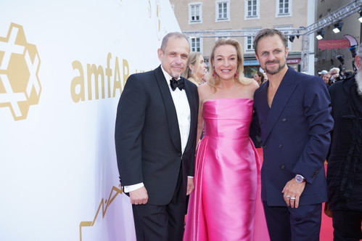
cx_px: 181
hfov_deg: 58.7
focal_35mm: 32
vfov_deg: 41.1
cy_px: 120
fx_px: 322
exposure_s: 1/160
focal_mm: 32
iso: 1250
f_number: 5
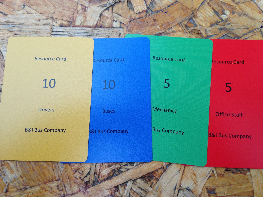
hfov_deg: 55.4
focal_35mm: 33
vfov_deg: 42.9
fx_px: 251
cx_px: 132
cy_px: 98
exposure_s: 1/127
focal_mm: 4.12
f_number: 2.4
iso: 50
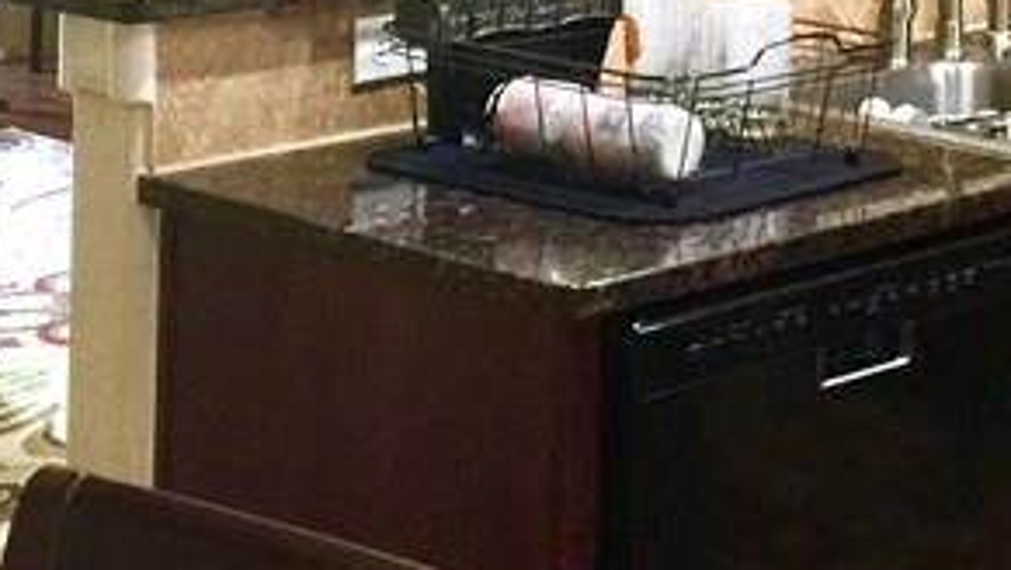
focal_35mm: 111
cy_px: -375
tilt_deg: +0.0
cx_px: 983
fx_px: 2977
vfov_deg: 10.4
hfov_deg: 18.8
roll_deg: -2.0
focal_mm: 4.15
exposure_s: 1/10
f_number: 2.2
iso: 100
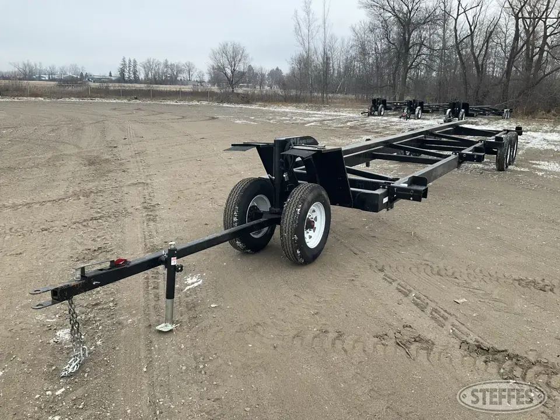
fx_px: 469
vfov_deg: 48.2
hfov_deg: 61.7
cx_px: 280
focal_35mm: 29
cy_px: 210
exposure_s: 1/125
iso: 16
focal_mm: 3
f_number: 1.8
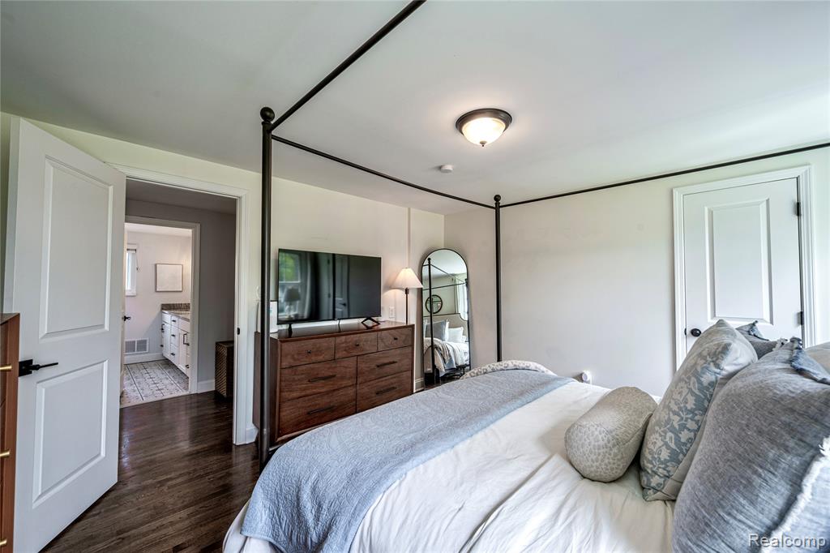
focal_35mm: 14
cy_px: 276
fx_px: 323
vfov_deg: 81.2
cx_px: 415
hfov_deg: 104.3
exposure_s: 1/20
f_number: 9
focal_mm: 14
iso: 200
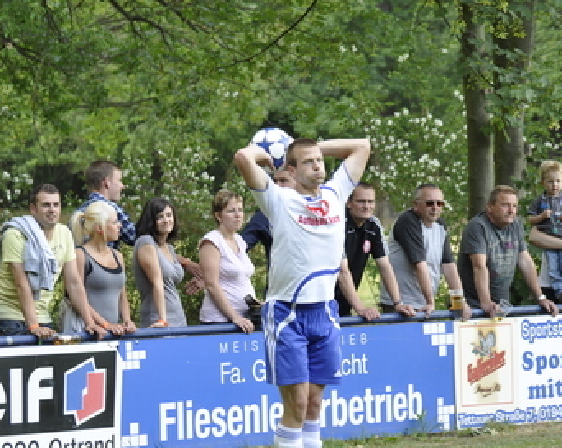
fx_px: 4105
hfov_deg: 7.8
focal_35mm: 247
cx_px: 297
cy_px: 261
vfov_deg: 6.3
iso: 400
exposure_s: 1/125
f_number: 5.6
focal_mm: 120
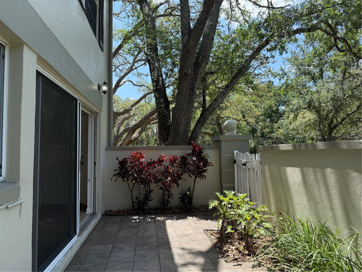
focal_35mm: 24
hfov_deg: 71.6
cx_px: 181
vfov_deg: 56.8
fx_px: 251
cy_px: 136
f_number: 1.78
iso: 100
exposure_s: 1/1464
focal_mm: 6.76
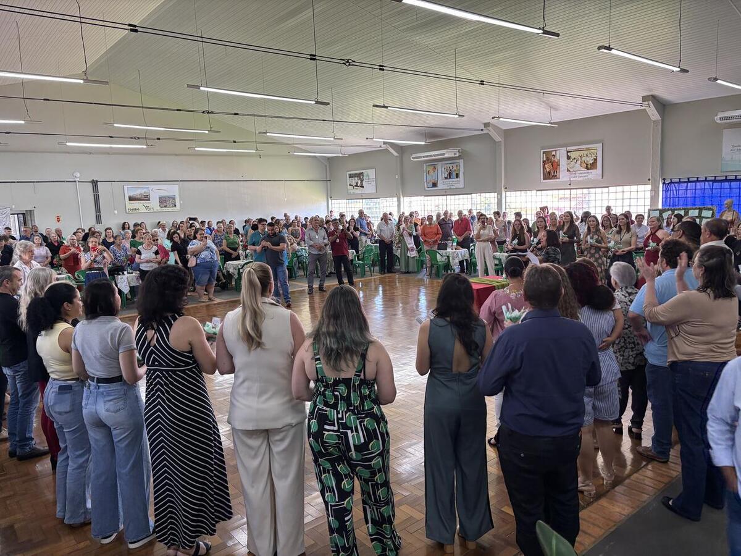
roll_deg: +2.5
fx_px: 557
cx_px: 370
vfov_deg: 53.1
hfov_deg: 67.3
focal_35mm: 26
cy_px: 278
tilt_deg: -8.1
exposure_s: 1/60
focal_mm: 5.96
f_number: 1.6
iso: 125
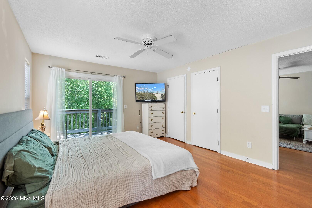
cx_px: 156
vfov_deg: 77.3
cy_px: 104
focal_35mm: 15
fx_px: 130
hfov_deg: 100.4
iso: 100
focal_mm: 10
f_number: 4.5
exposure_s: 1/3
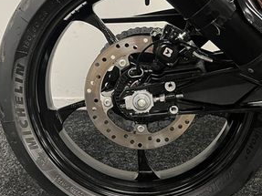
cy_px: 62
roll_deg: +1.1
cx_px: 167
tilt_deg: -15.7
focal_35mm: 58
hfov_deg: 33.1
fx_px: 439
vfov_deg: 25.1
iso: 200
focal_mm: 5.1
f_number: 1.6
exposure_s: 1/50
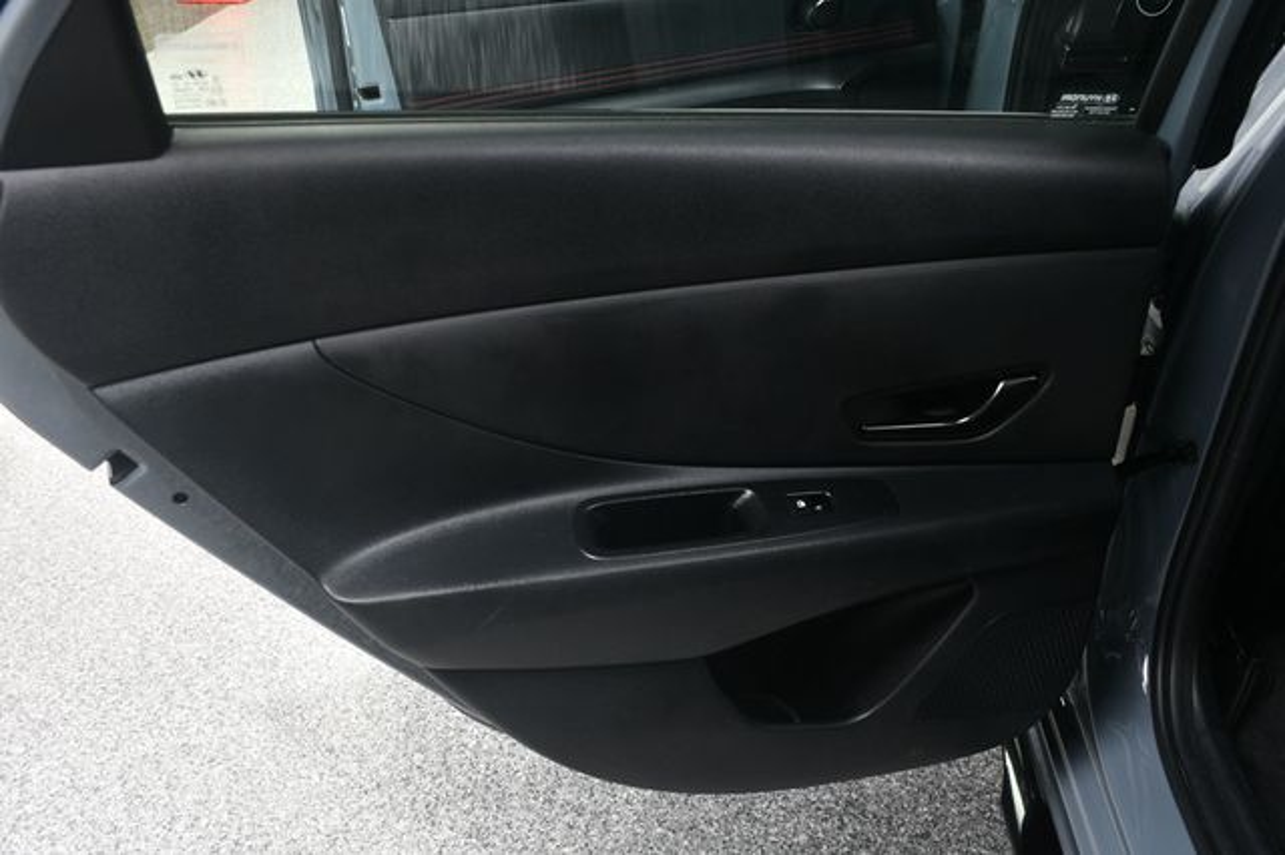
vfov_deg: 38.8
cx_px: 642
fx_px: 1213
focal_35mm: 34
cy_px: 428
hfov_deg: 55.8
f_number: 7.1
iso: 100
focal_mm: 23
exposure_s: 1/160
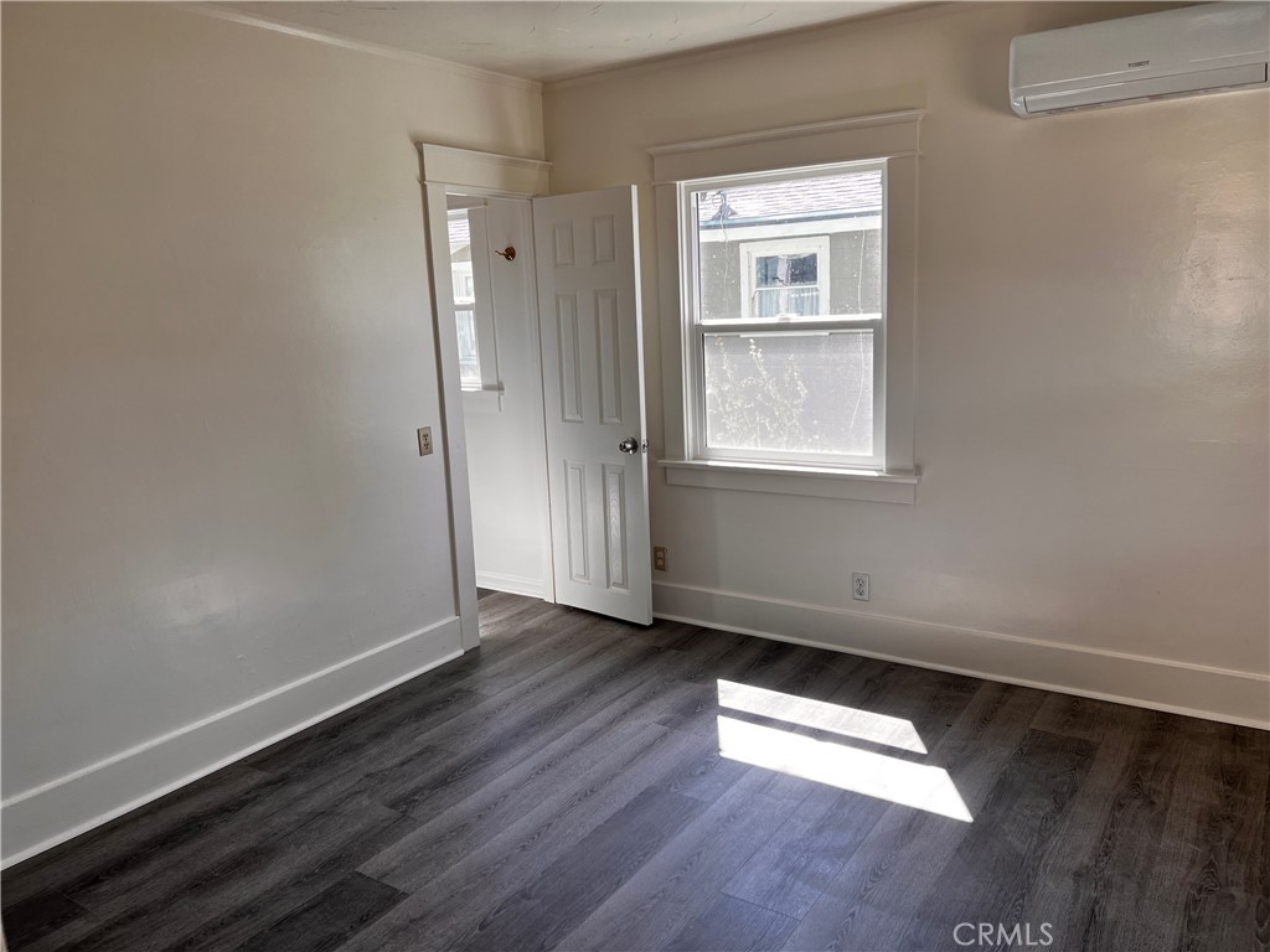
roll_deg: +3.2
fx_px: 954
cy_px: 476
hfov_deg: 67.3
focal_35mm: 26
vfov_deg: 53.1
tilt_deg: -10.0
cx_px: 635
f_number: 1.5
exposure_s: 1/166
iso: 64
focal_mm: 5.7
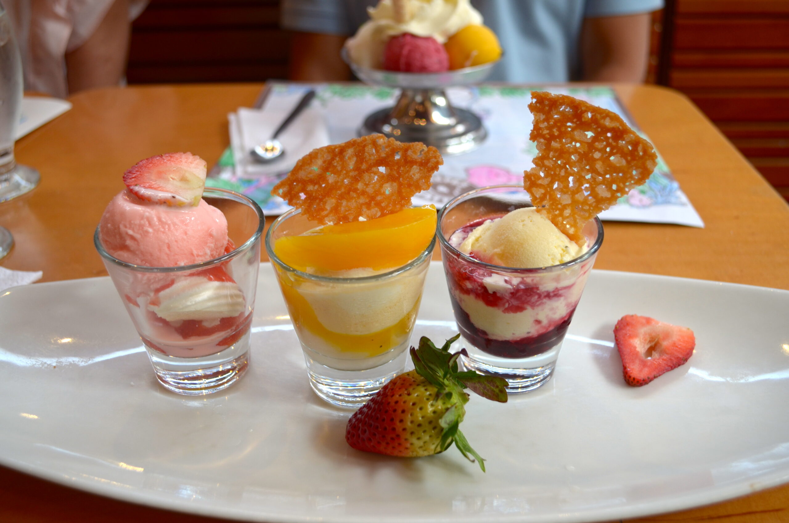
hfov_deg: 53.2
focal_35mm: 36
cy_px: 262
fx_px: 787
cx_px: 394
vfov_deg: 36.7
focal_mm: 24
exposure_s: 1/13
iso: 200
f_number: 4
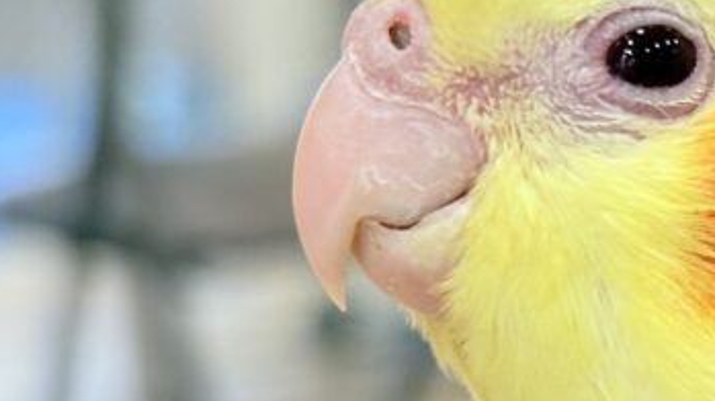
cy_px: 460
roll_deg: +3.8
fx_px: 3696
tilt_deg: -11.7
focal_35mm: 195
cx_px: 1092
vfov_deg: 6.2
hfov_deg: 10.6
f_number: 1.6
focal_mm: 5.96
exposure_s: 1/100
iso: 80
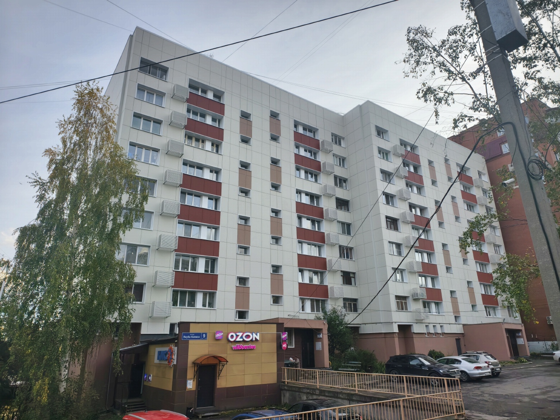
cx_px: 280
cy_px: 210
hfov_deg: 73.9
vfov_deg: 58.9
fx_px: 372
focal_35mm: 23
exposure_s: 1/3497
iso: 126
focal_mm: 6.54
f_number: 1.57
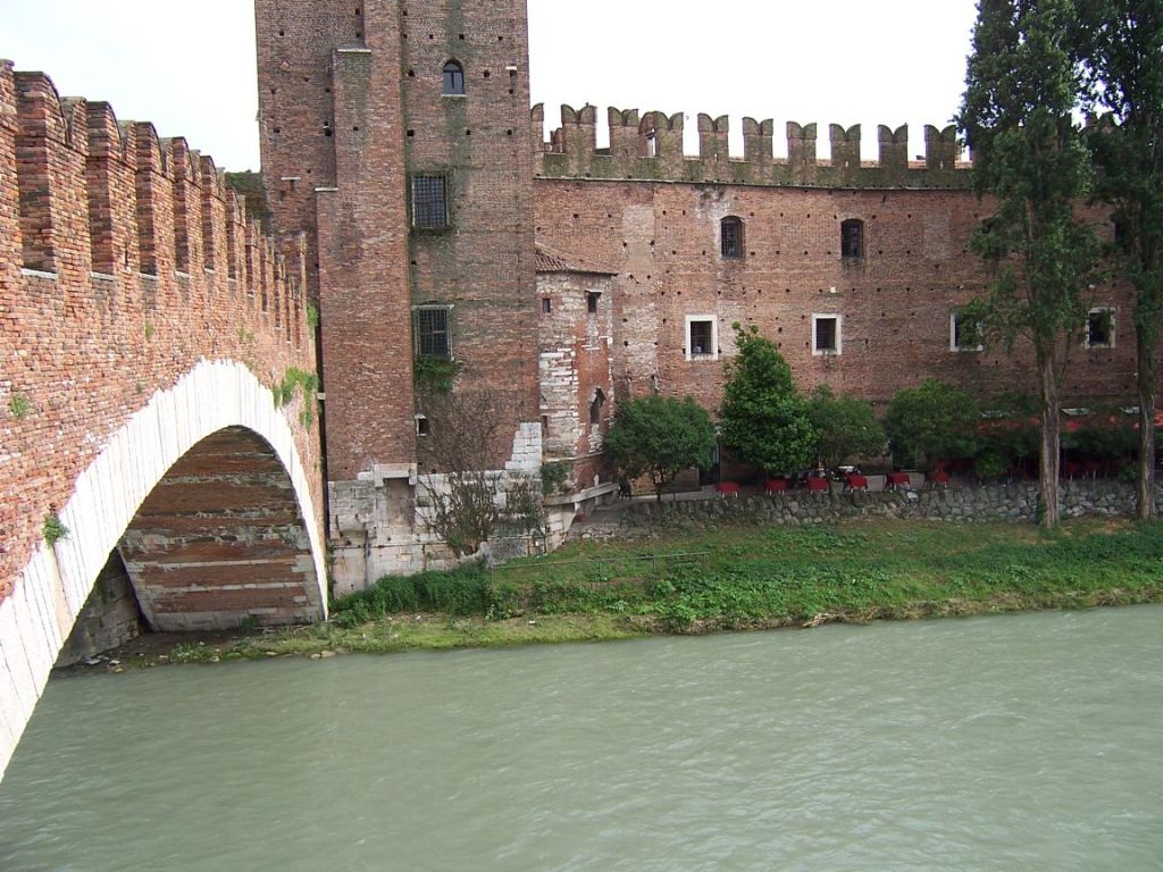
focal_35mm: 33
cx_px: 582
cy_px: 436
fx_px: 1109
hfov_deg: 55.4
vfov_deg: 42.9
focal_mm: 5.5
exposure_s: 1/350
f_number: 3.4
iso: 80
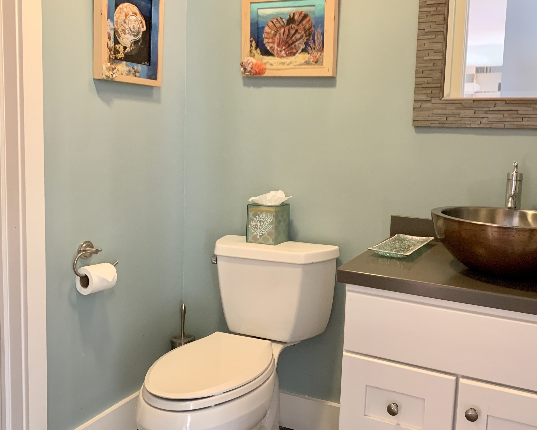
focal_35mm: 32
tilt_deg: -5.8
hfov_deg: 55.4
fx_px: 509
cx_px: 308
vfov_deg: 45.7
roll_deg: -2.6
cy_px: 196
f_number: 1.8
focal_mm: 4.25
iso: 320
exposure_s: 1/60
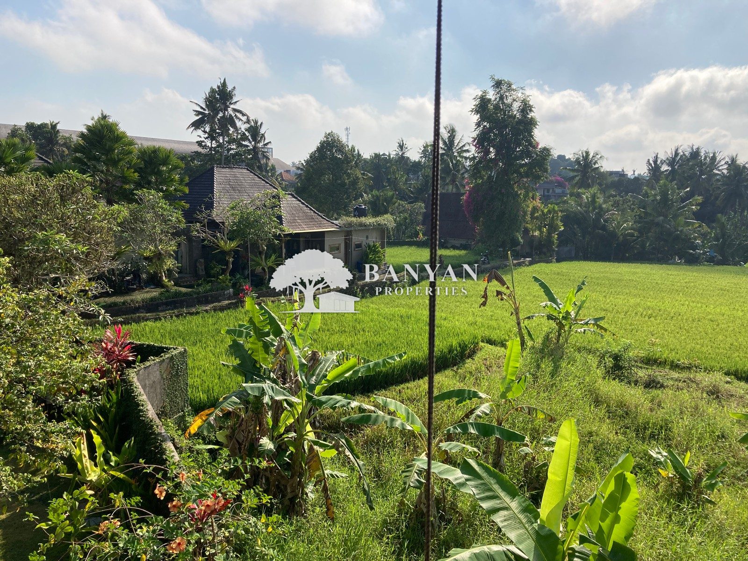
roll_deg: -1.5
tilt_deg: -7.5
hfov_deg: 63.4
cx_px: 374
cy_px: 280
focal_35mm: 28
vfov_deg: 49.7
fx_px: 605
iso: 20
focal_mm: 3.99
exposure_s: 1/2825
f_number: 1.8
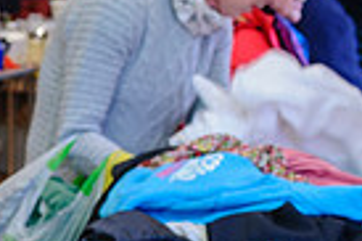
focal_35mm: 129
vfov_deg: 10.6
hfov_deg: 13.5
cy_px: 195
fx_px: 1296
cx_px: -378
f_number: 4.8
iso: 800
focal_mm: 28
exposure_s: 1/60
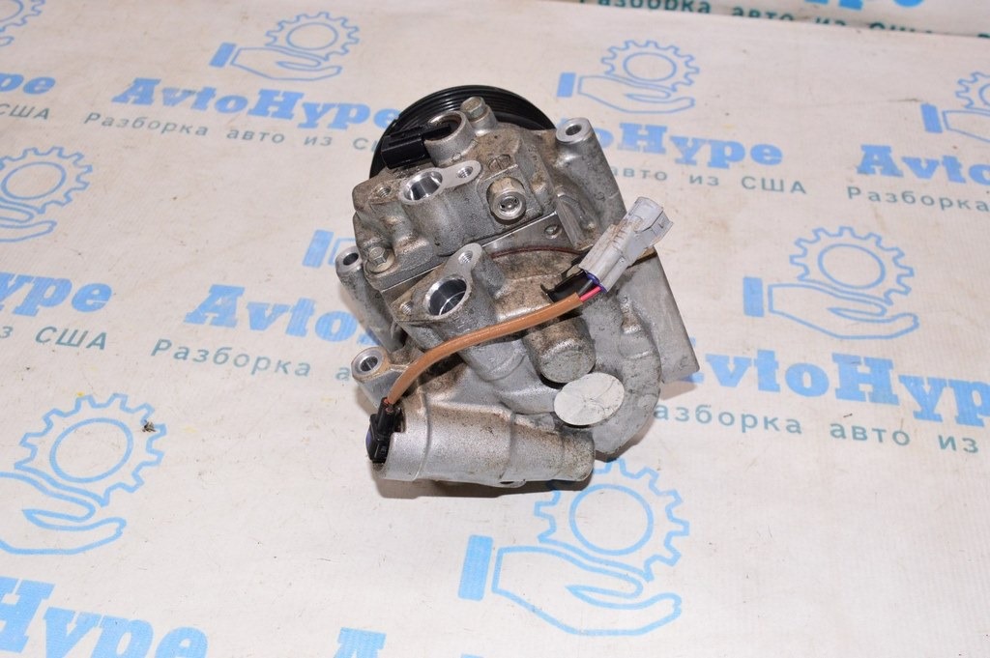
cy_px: 329
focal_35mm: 38
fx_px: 1030
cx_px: 495
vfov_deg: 35.4
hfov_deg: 51.3
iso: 1600
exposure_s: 1/125
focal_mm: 25
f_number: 8
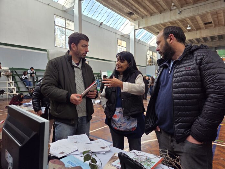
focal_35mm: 23
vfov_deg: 58.9
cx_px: 112
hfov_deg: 73.9
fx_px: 149
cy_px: 84
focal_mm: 5.4
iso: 25
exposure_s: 1/100
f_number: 1.8
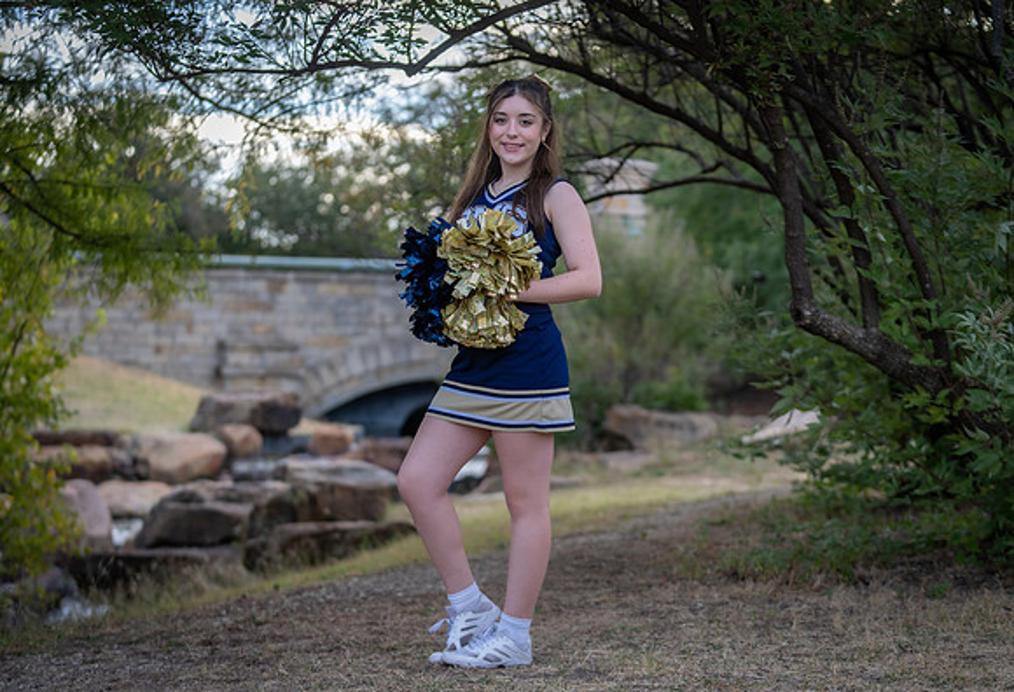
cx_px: 512
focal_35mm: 78
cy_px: 366
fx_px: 2204
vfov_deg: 17.9
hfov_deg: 25.9
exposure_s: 1/320
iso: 160
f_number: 2.8
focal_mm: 70
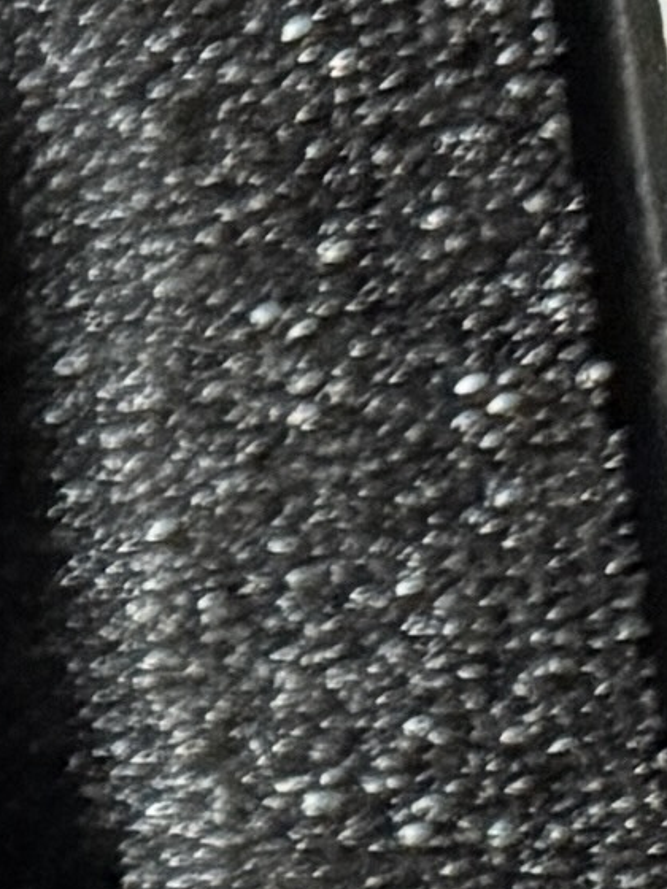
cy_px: 1518
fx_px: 6294
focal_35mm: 245
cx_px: -2882
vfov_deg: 7.9
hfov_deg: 4.8
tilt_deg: -77.9
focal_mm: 6.76
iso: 1000
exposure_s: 1/37
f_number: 1.78
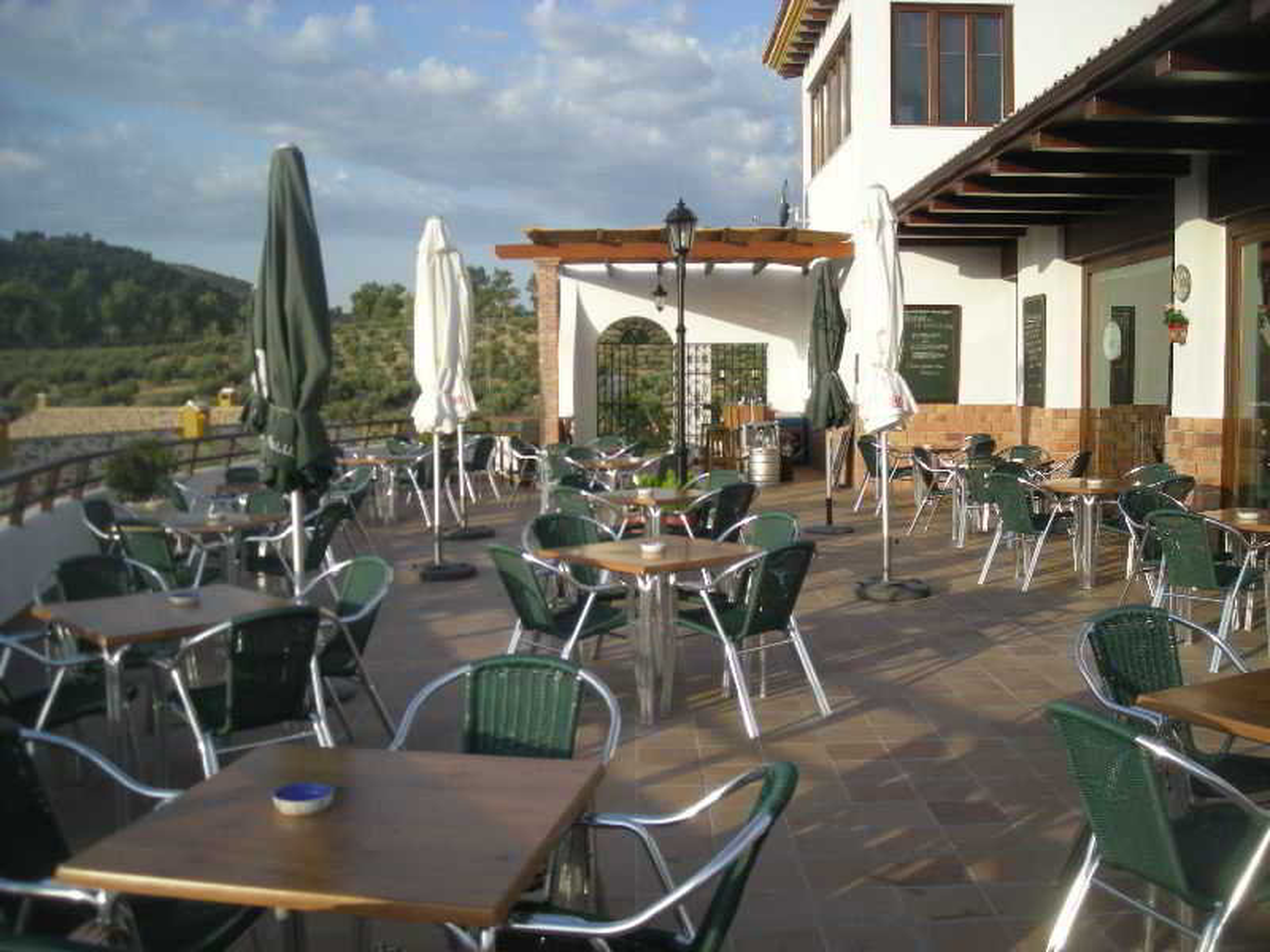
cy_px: 476
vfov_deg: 40.7
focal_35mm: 35
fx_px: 1284
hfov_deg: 52.6
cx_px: 635
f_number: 2.8
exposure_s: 1/484
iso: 50
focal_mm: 5.7
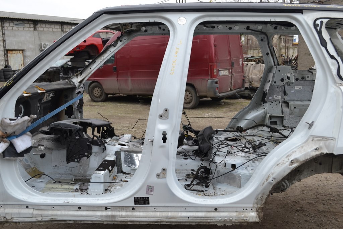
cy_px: 114
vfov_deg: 36.9
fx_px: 343
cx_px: 172
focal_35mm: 36
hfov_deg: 53.1
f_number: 5
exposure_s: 1/100
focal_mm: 24
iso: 400
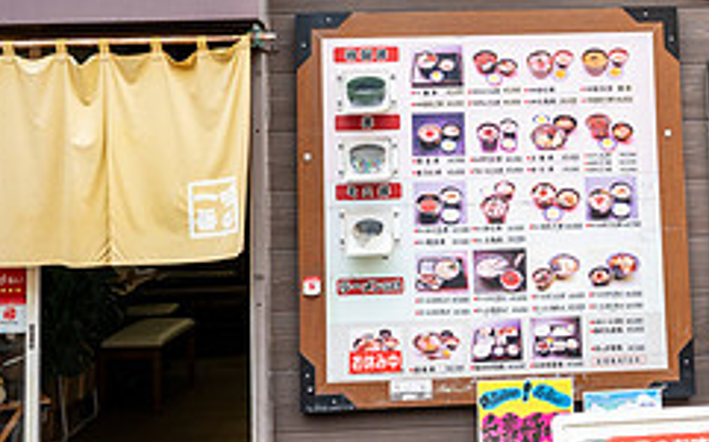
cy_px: 22
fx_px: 1139
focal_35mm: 59
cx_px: 459
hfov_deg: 34.3
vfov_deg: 21.3
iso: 180
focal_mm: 24
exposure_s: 1/160
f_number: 5.6
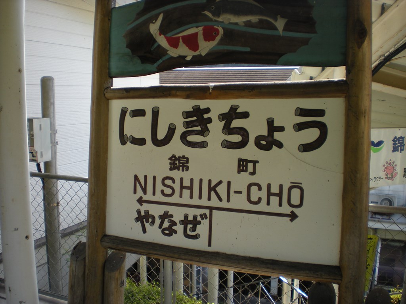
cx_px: 203
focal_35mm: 38
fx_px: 446
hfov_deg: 49.0
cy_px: 152
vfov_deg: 37.7
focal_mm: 6.3
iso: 64
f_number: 3.1
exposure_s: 1/177
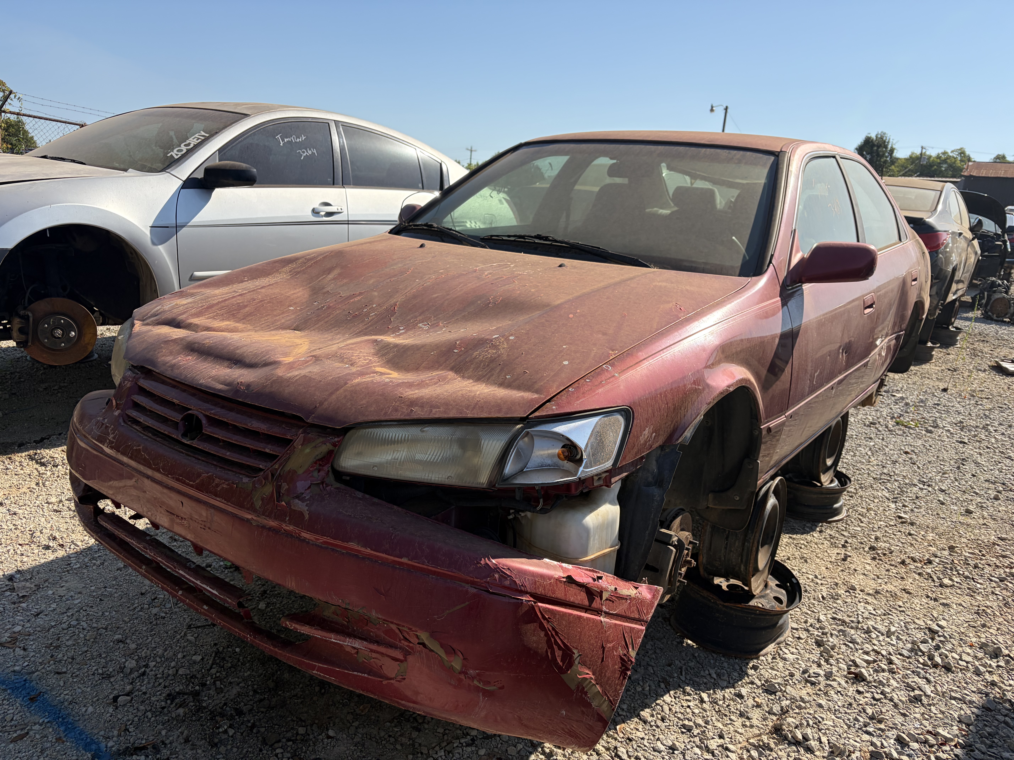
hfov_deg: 67.3
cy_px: 380
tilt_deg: -11.8
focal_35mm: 26
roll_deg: -4.1
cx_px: 507
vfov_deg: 53.1
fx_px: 762
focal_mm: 5.96
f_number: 1.6
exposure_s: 1/3279
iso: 50
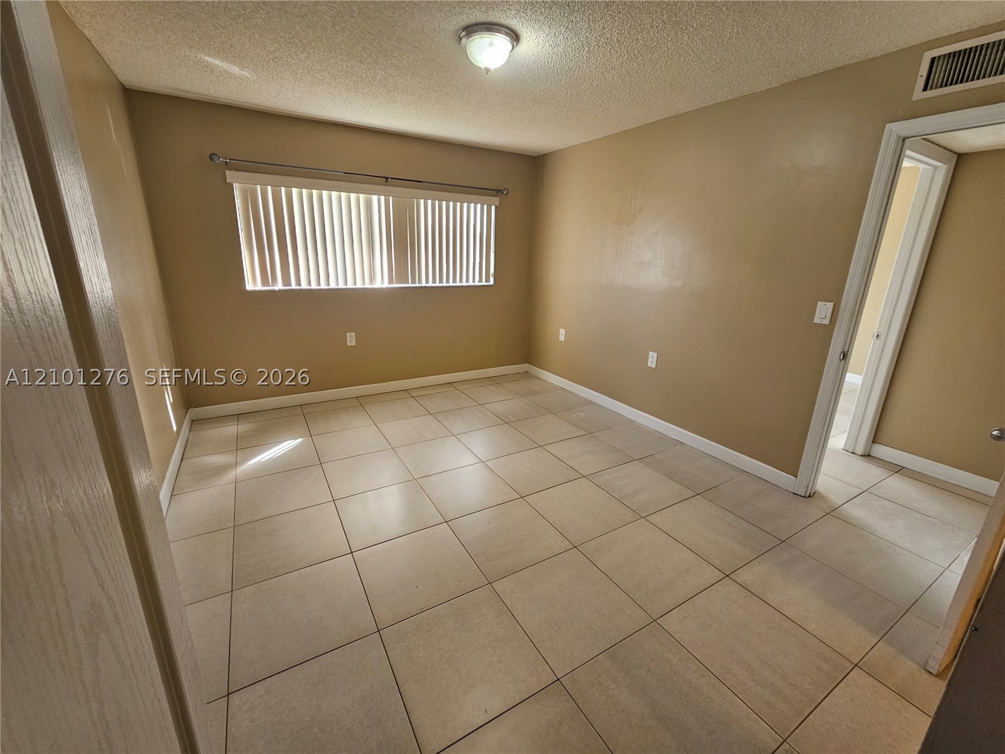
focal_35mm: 13
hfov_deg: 106.2
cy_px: 377
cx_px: 502
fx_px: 377
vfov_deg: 89.9
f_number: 2.2
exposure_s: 1/60
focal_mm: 2.2
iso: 125
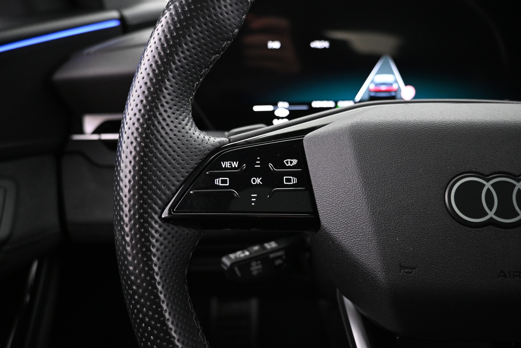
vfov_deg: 53.1
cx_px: 260
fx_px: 347
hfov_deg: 73.7
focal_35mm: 24
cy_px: 174
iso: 1600
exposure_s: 1/13
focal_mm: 16
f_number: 3.5
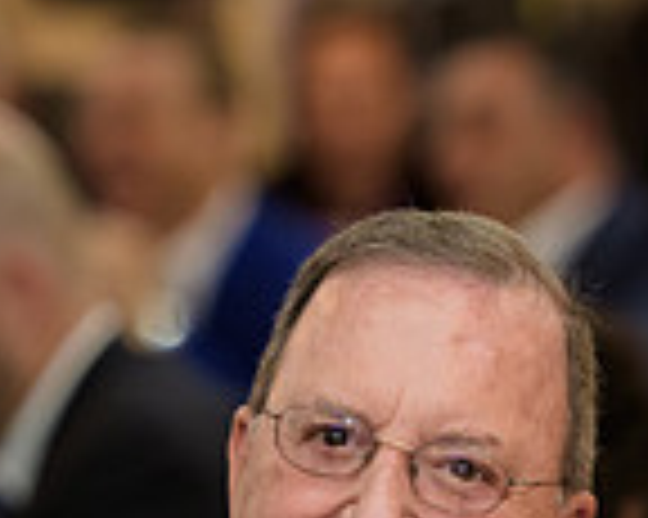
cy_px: 610
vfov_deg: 2.8
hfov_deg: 3.5
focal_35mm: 549
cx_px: 405
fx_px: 10522
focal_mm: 145
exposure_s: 1/125
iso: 1000
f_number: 3.2
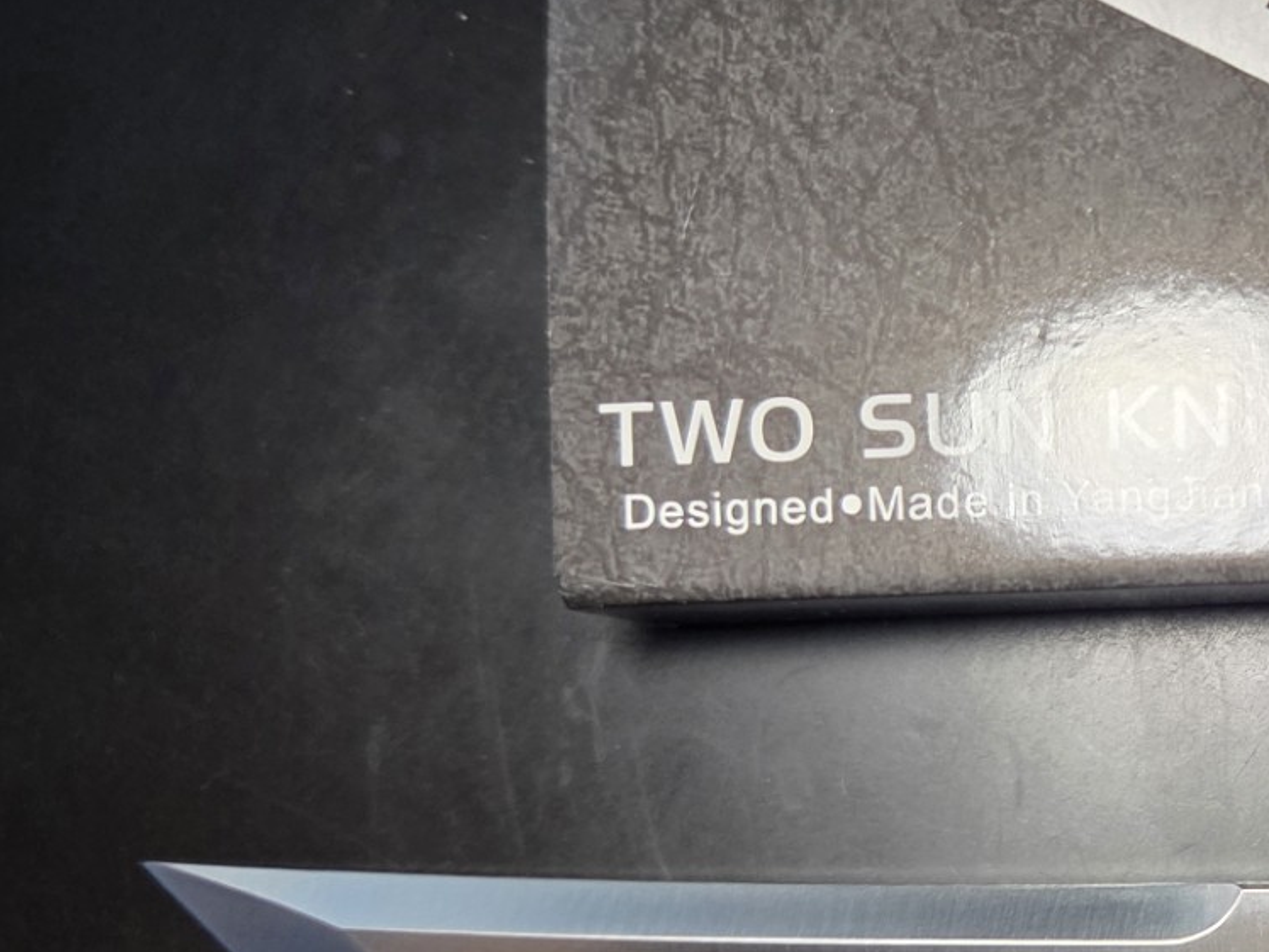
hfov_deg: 27.9
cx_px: 1585
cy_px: 641
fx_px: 2163
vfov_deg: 24.7
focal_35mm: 59
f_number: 1.8
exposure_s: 1/51.3
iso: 400
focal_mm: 5.4
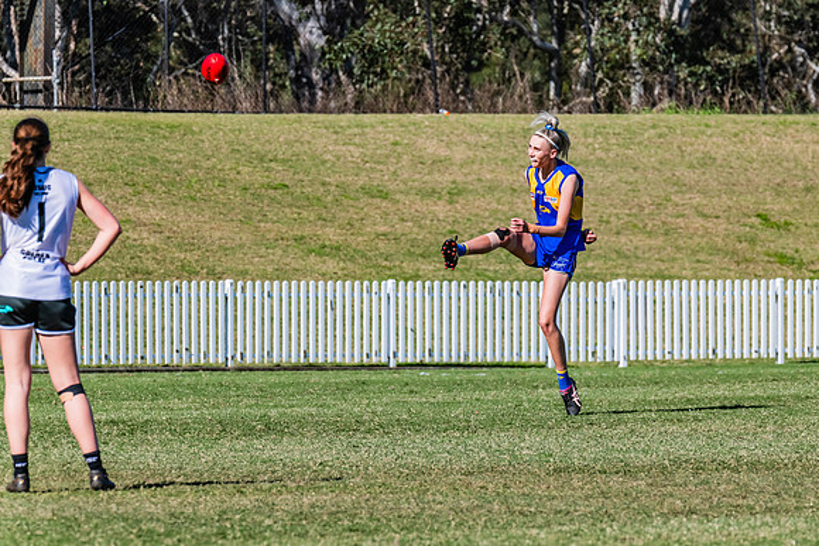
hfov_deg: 5.1
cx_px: 497
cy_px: 255
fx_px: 9181
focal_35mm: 403
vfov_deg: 3.4
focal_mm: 330
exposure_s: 1/1250
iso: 640
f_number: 11
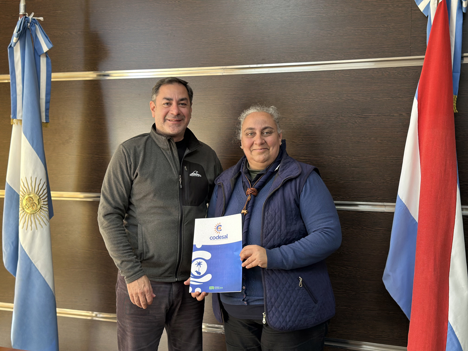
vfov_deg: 30.3
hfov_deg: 39.7
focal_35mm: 48
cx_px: 234
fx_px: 649
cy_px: 176
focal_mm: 6.86
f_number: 1.78
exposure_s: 1/105
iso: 125
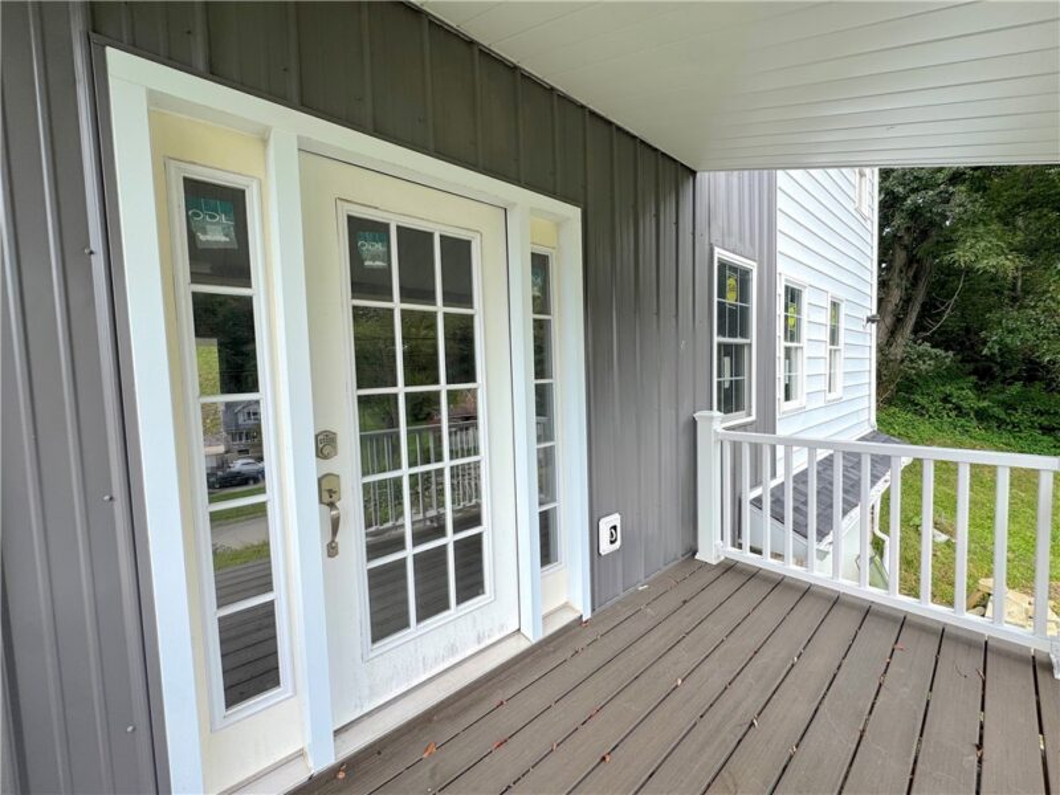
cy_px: 398
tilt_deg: -4.2
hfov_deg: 102.1
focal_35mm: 14
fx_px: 429
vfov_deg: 85.7
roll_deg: +1.8
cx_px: 530
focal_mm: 2.22
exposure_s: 1/321
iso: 40
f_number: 2.2
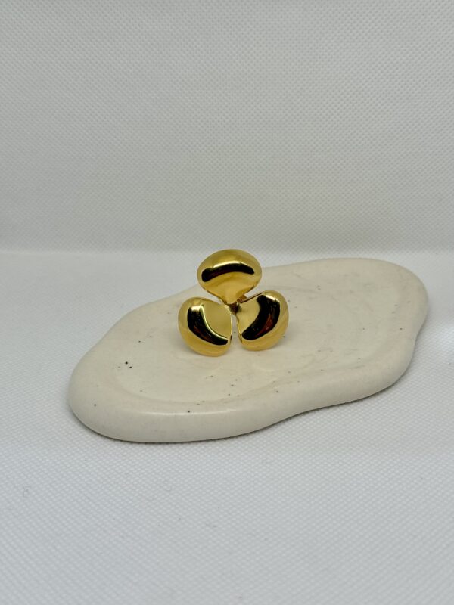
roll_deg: +1.8
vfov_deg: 39.7
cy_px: 302
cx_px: 227
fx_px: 839
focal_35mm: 48
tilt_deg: -23.8
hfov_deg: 30.3
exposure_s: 1/433
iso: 64
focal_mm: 6.76
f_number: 1.78
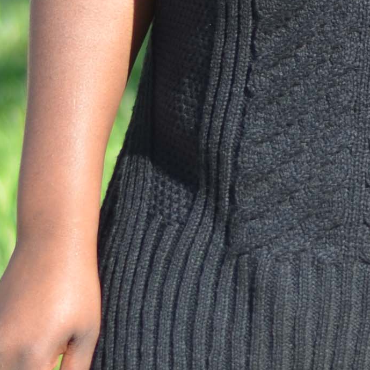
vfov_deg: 3.9
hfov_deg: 3.8
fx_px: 5502
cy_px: 234
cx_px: 428
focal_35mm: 455
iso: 100
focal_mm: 50
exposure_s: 1/2000
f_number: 1.8
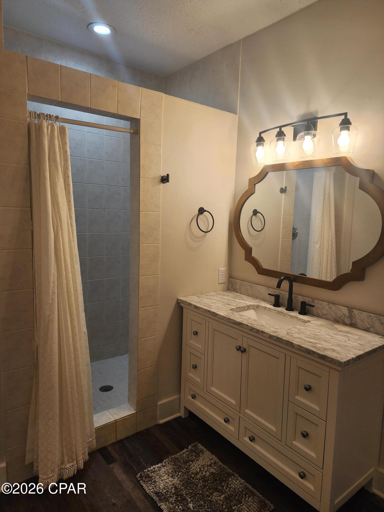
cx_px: 192
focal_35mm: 23
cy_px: 256
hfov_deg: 58.9
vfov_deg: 73.9
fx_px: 340
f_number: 1.8
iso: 50
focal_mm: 6.4
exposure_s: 1/120
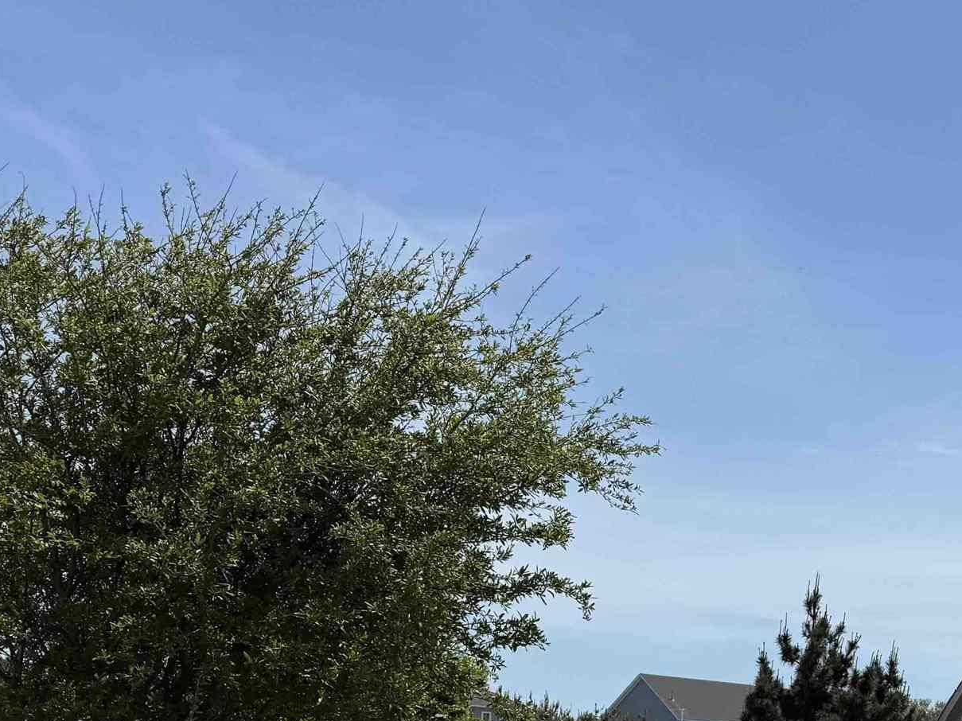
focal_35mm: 61
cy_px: 827
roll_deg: -1.0
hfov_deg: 29.3
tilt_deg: +0.6
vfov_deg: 22.4
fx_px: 1695
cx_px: 990
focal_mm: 6.76
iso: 80
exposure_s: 1/7353
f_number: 1.78
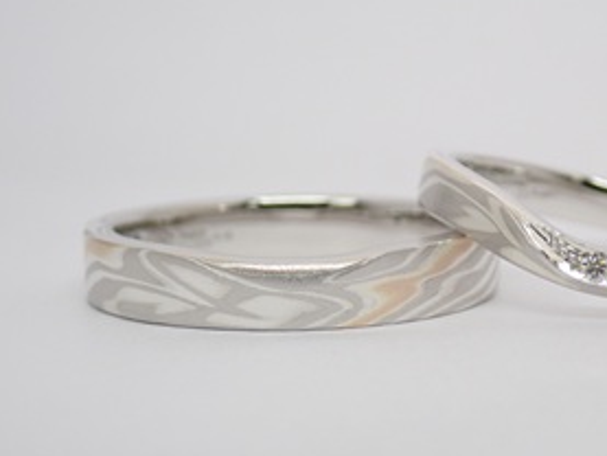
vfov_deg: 11.9
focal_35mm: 125
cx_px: 440
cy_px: 240
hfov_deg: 15.7
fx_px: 2193
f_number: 4.1
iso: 200
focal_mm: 13.65
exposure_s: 1/100
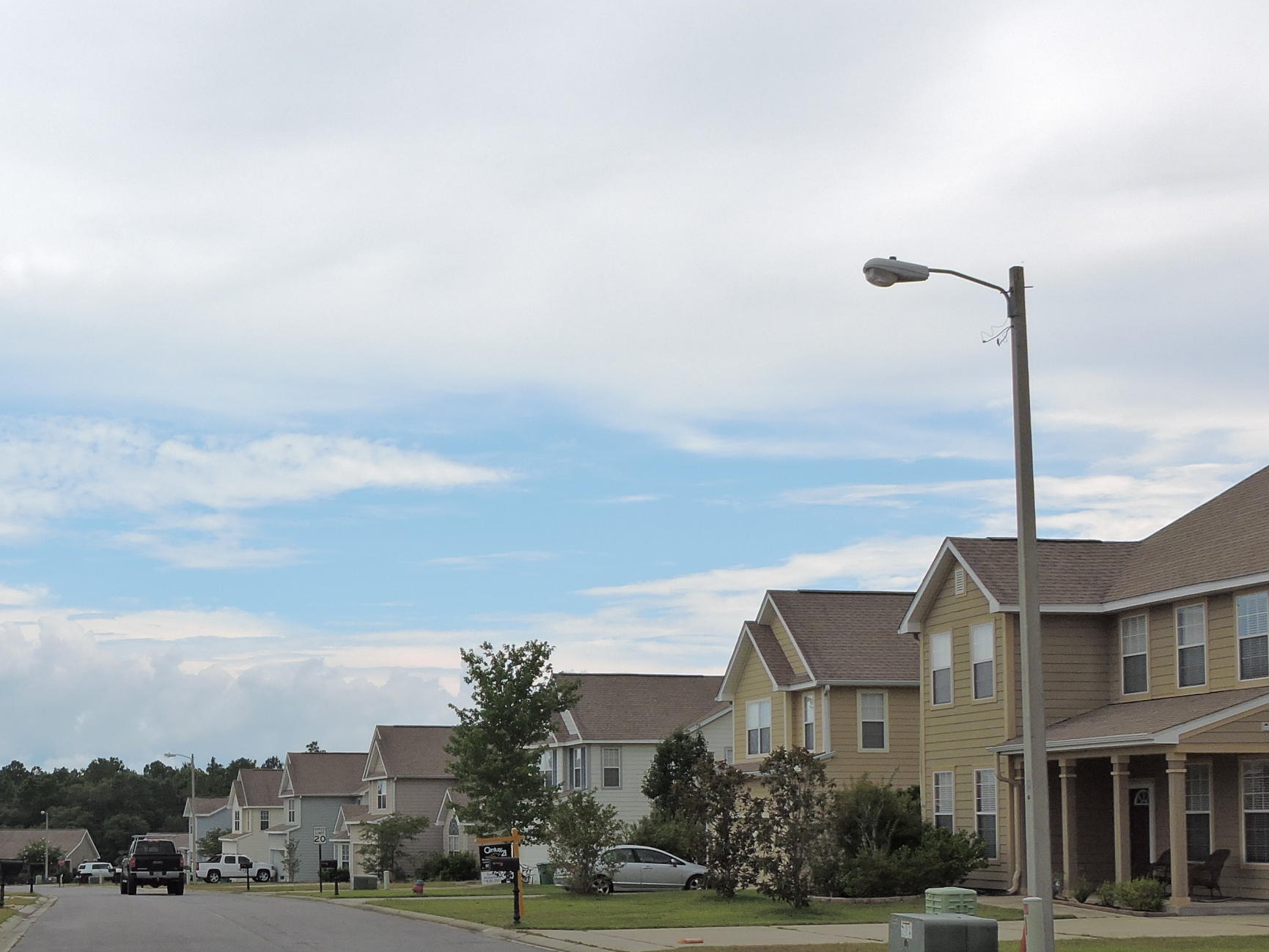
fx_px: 1906
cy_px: 719
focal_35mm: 52
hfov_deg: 35.7
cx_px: 267
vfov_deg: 27.6
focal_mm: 5.4
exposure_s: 1/640
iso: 100
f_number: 3.5
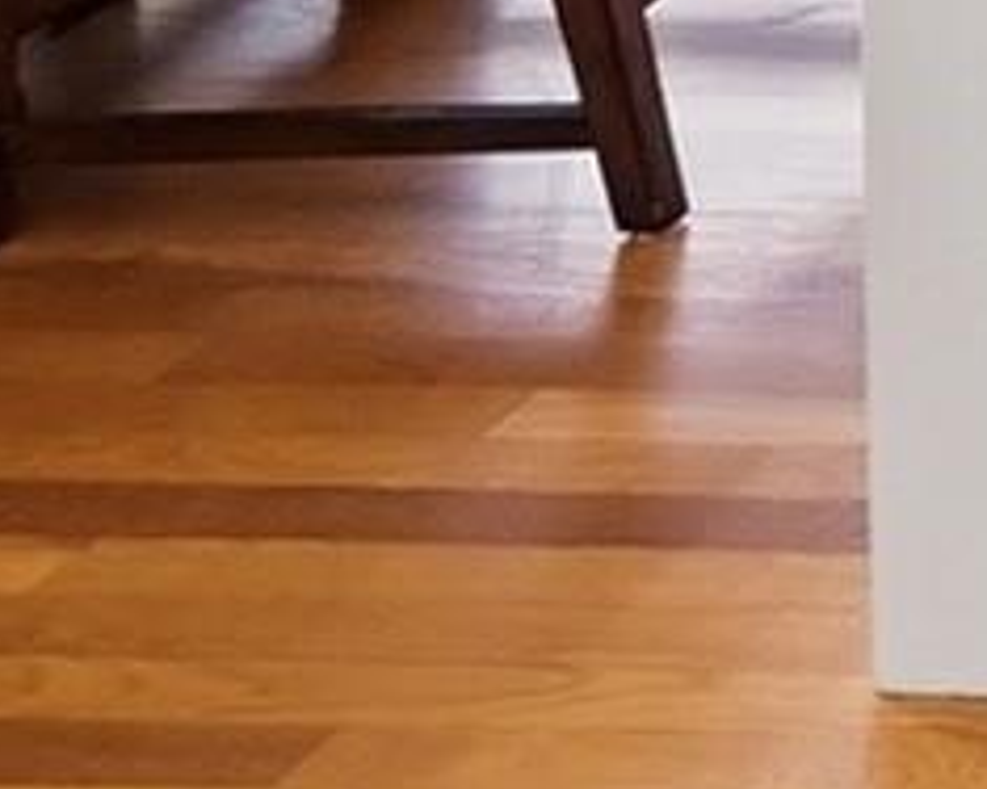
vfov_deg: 9.2
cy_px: -1842
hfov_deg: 9.7
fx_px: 3505
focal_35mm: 120
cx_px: 3360
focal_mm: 10
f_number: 6.3
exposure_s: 1/80
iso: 100
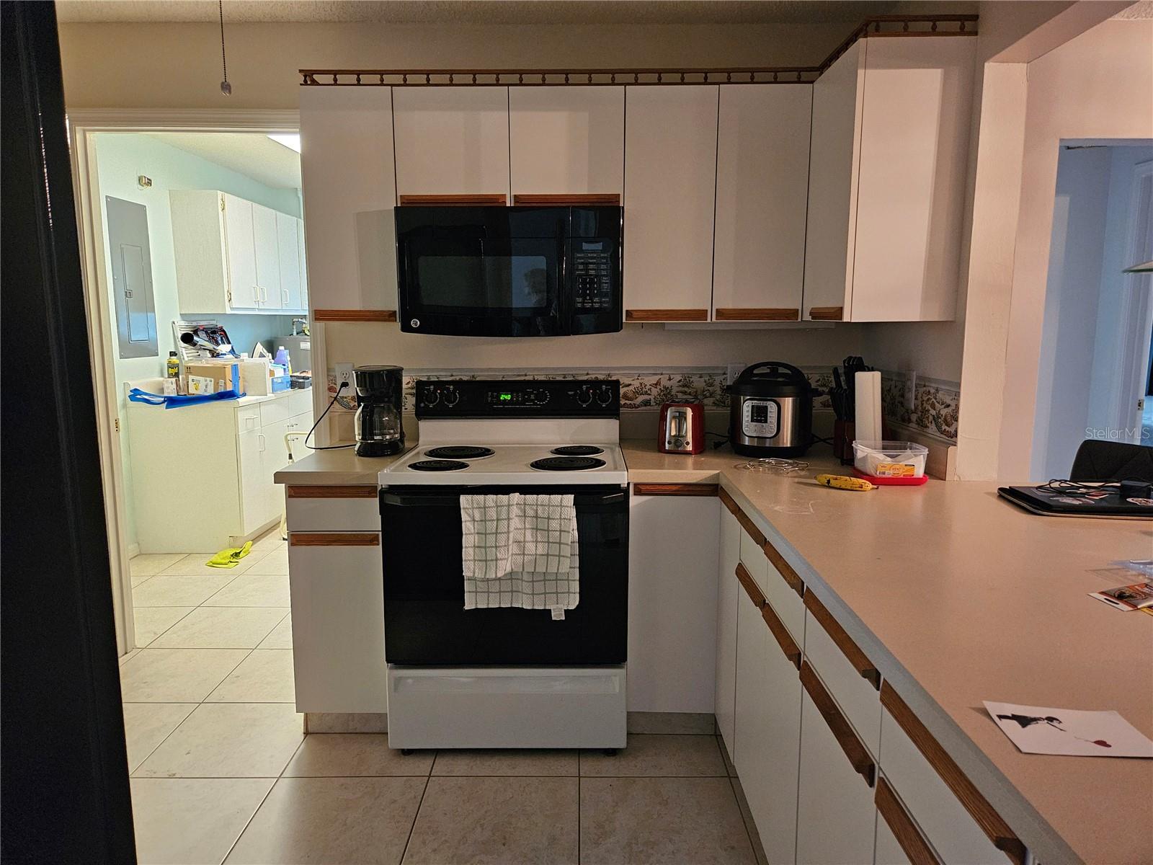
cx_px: 576
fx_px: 766
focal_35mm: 23
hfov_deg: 73.9
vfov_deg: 58.9
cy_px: 432
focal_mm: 5.4
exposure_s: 1/60
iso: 800
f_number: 1.8
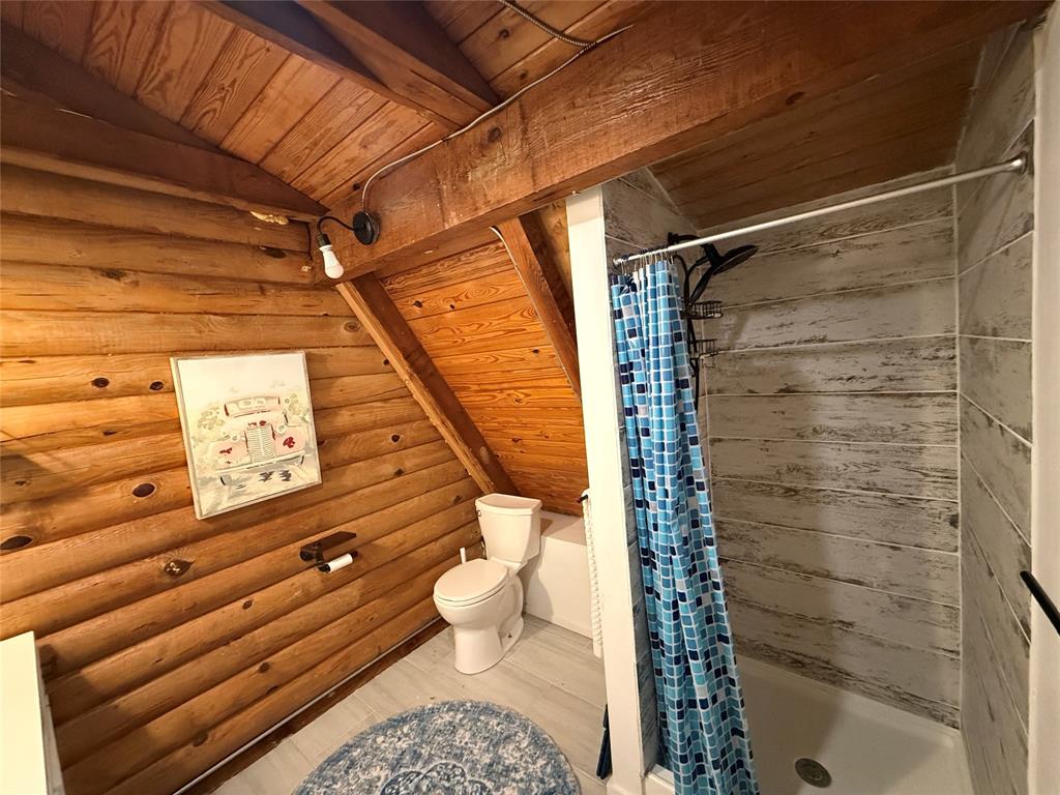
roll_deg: +5.5
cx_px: 530
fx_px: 429
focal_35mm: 14
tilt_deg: -4.5
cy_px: 398
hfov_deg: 102.1
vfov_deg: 85.7
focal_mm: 2.22
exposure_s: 1/60
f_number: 2.2
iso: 1000
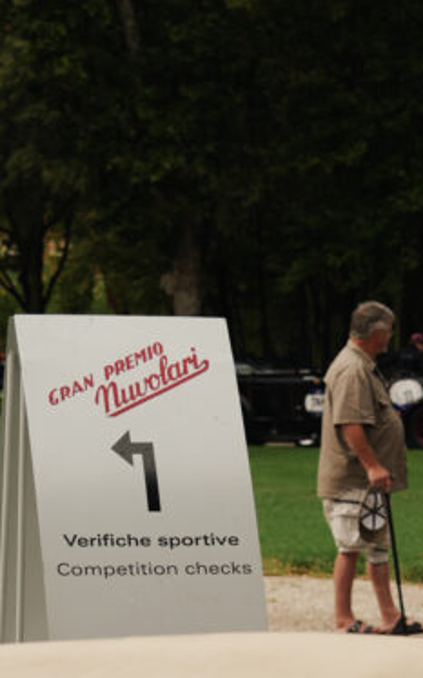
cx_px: 179
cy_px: 554
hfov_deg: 7.5
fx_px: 3248
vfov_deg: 11.9
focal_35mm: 176
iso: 100
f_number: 4
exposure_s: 1/500
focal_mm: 46
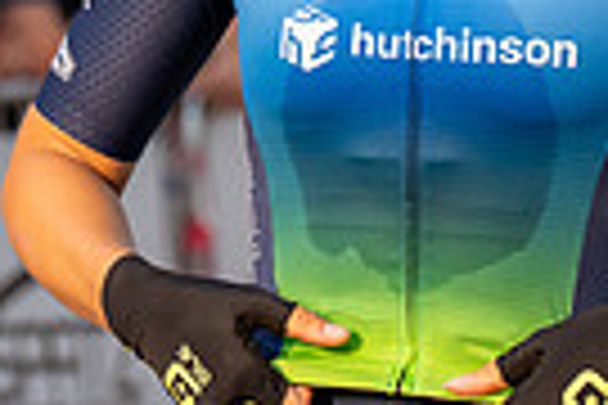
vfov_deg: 2.5
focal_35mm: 544
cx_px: 397
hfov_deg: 3.8
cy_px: -348
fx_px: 9187
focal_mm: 100
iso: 500
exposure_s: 1/1250
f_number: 4.5
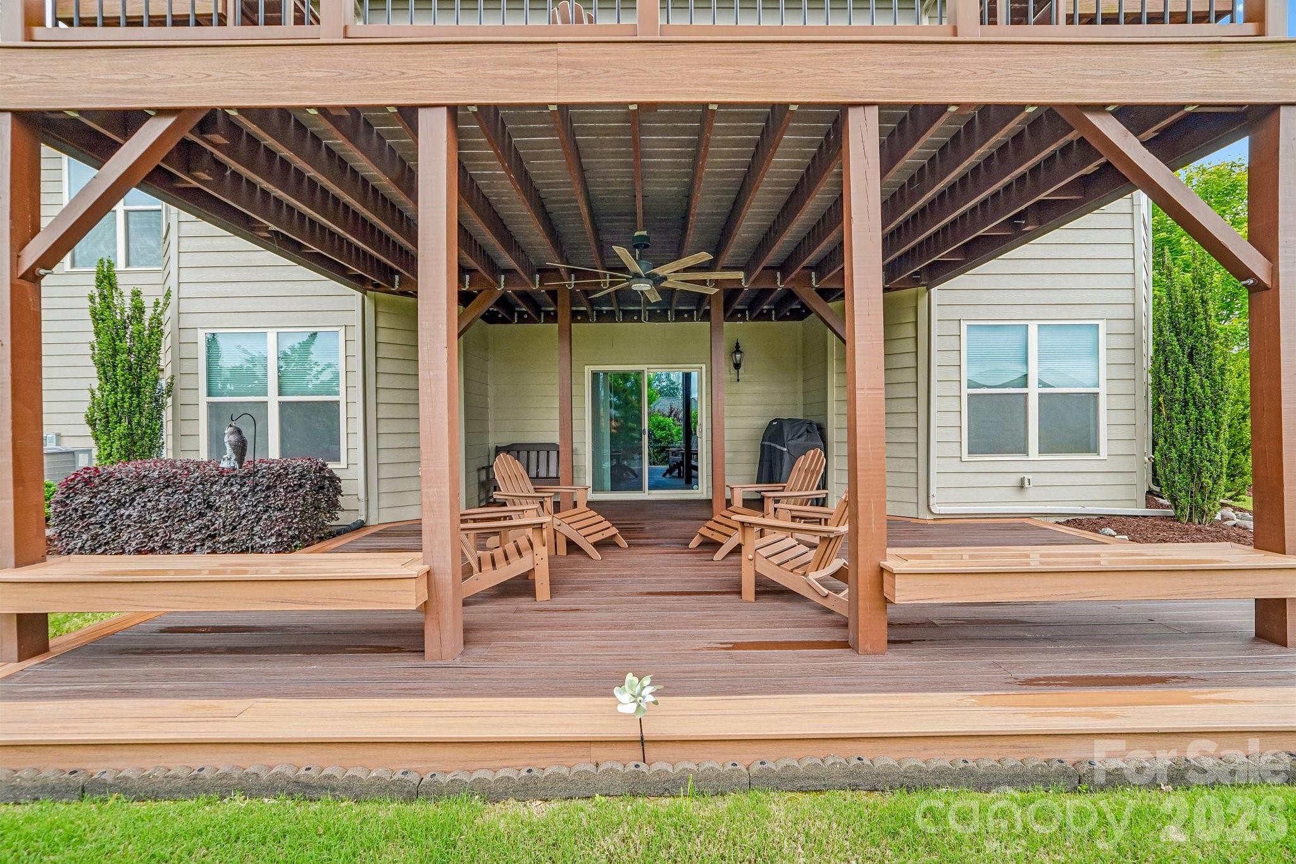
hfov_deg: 100.4
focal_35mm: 15
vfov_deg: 77.3
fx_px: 540
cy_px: 432
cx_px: 648
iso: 250
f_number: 8
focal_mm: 10
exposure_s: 1/30
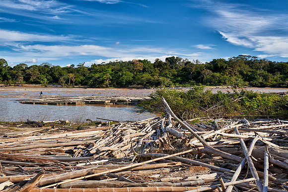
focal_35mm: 32
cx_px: 144
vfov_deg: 41.1
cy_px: 96
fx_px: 256
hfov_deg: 58.7
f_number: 11
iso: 200
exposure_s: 1/200
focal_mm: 32
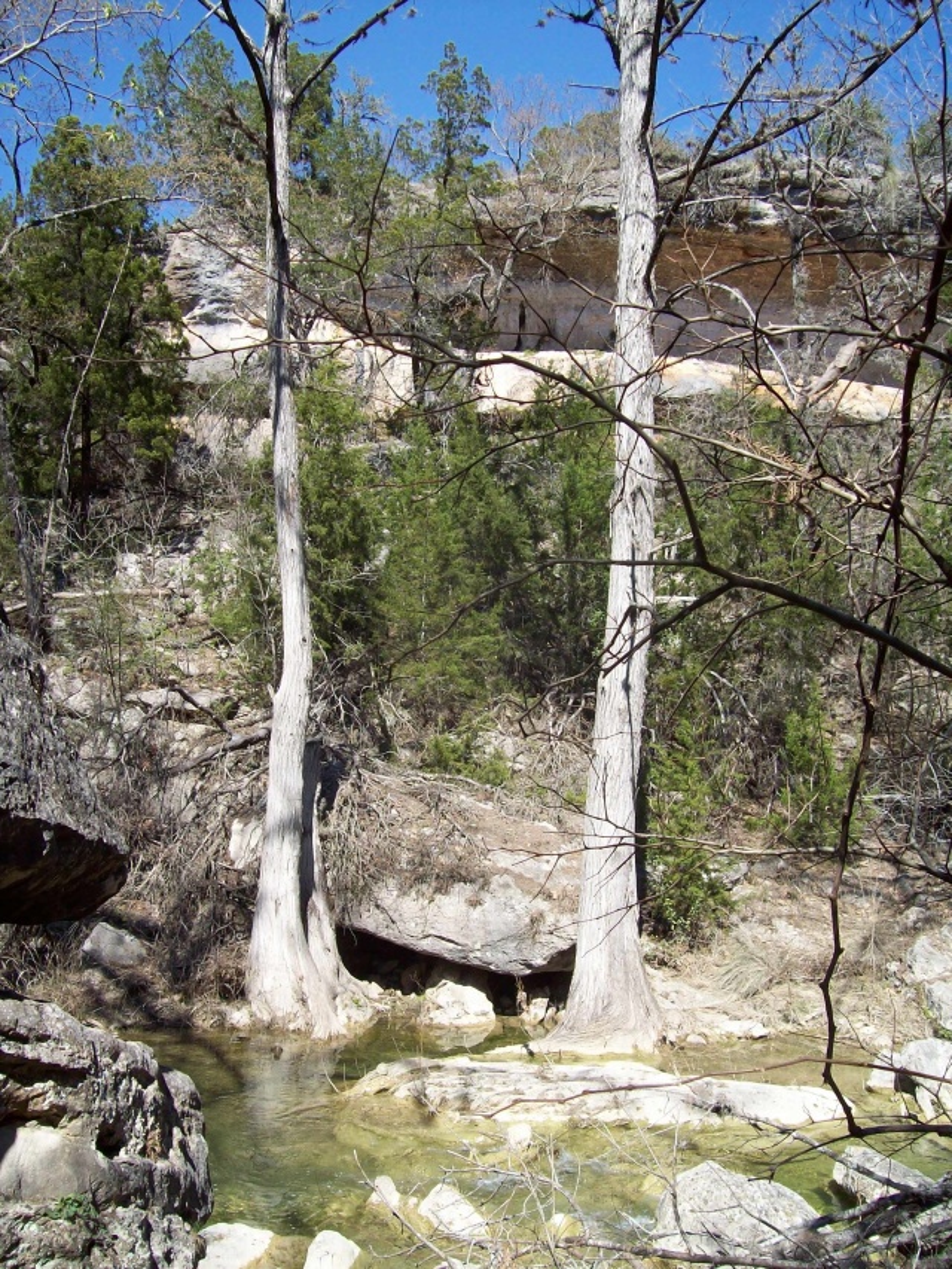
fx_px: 1320
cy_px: 634
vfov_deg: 51.3
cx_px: 476
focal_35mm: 36
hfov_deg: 39.7
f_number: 4.8
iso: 80
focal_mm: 6
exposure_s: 1/287
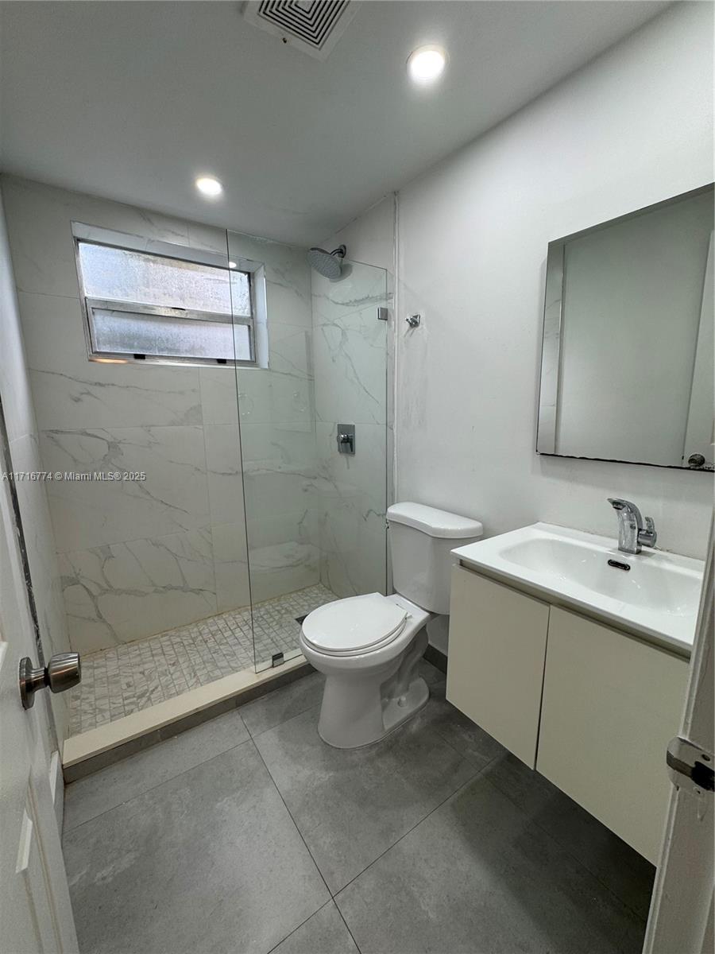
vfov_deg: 102.1
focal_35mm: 14
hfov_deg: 85.7
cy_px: 477
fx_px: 386
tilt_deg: -10.3
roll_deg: +0.8
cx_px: 358
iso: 64
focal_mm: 2.22
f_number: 2.2
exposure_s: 1/120
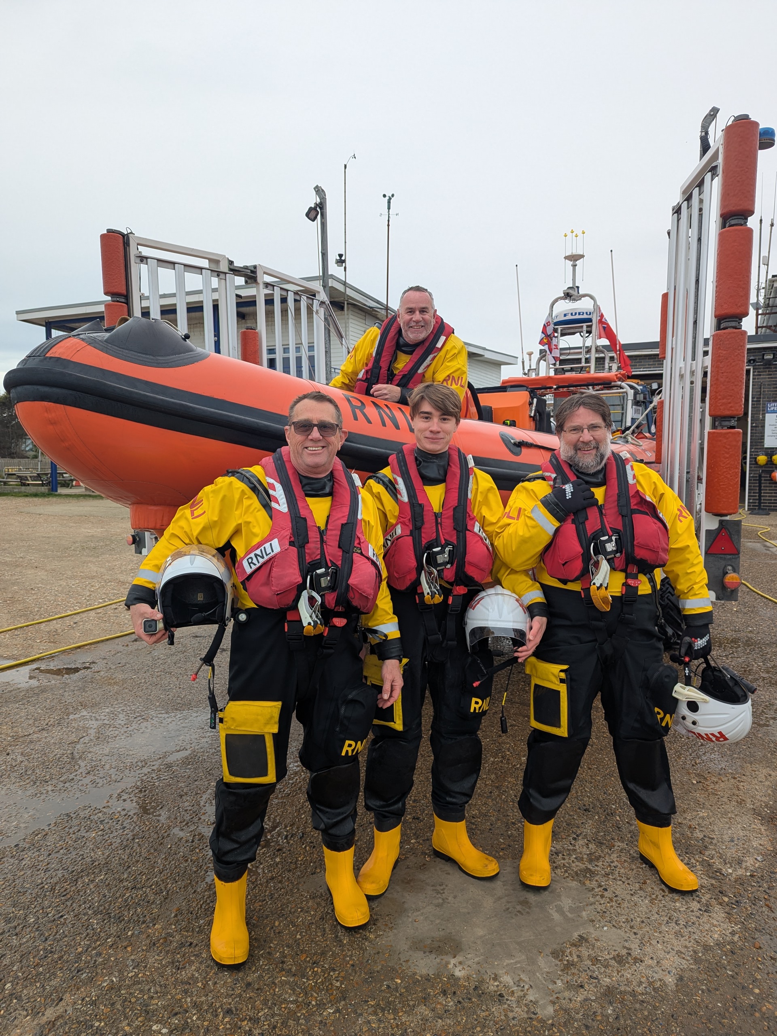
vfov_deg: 71.6
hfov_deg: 56.8
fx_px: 718
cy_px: 518
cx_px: 388
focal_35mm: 24
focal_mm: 6.81
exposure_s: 1/321
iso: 44
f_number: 1.85
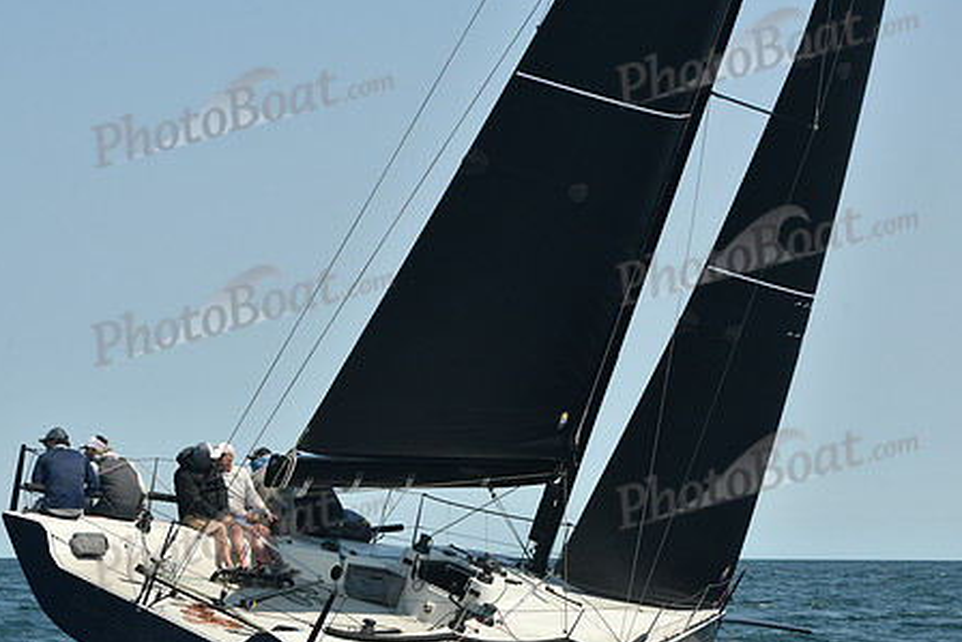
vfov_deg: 10.4
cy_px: 392
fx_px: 3528
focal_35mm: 132
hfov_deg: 15.5
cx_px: 507
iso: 320
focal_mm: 102
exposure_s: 1/640
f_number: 9
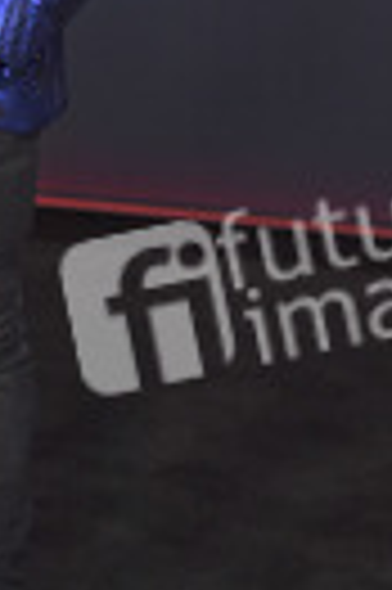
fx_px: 2505
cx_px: -115
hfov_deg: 8.8
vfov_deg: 13.3
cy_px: 63
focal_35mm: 153
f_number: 6.3
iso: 2000
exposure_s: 1/250
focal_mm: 50
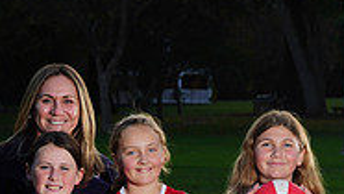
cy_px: 315
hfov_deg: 6.6
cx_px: 179
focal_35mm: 326
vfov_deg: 3.7
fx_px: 2976
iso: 200
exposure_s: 1/250
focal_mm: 100
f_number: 10
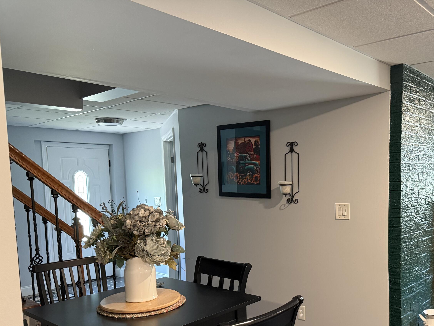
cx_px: 286
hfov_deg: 55.7
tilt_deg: -5.0
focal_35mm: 32
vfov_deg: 43.6
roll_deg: +0.7
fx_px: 401
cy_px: 216
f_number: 1.78
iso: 400
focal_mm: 6.76
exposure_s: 1/60
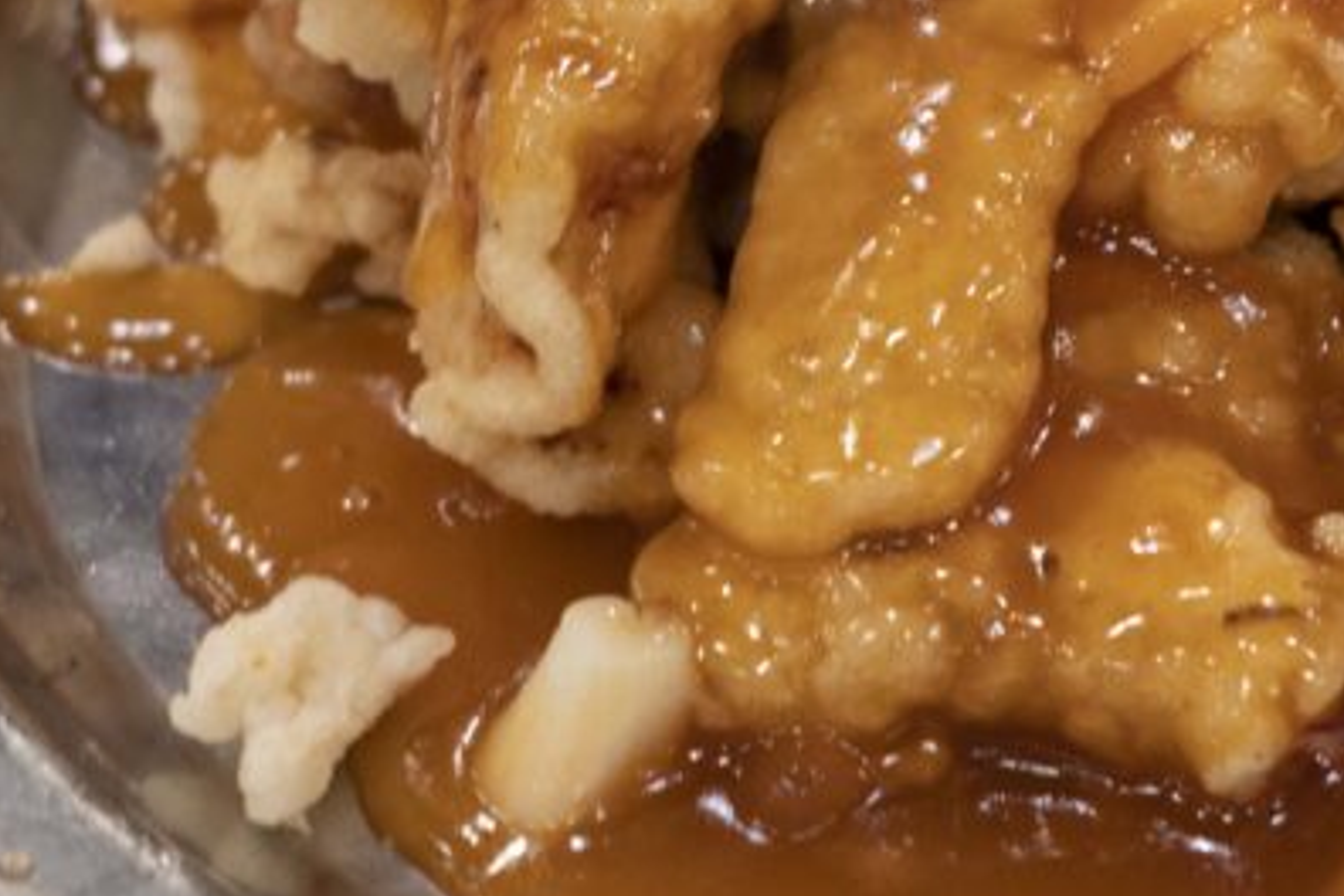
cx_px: 1429
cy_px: -53
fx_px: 4629
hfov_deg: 16.1
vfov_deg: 10.9
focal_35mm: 124
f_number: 5.6
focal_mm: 48
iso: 1600
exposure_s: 1/60
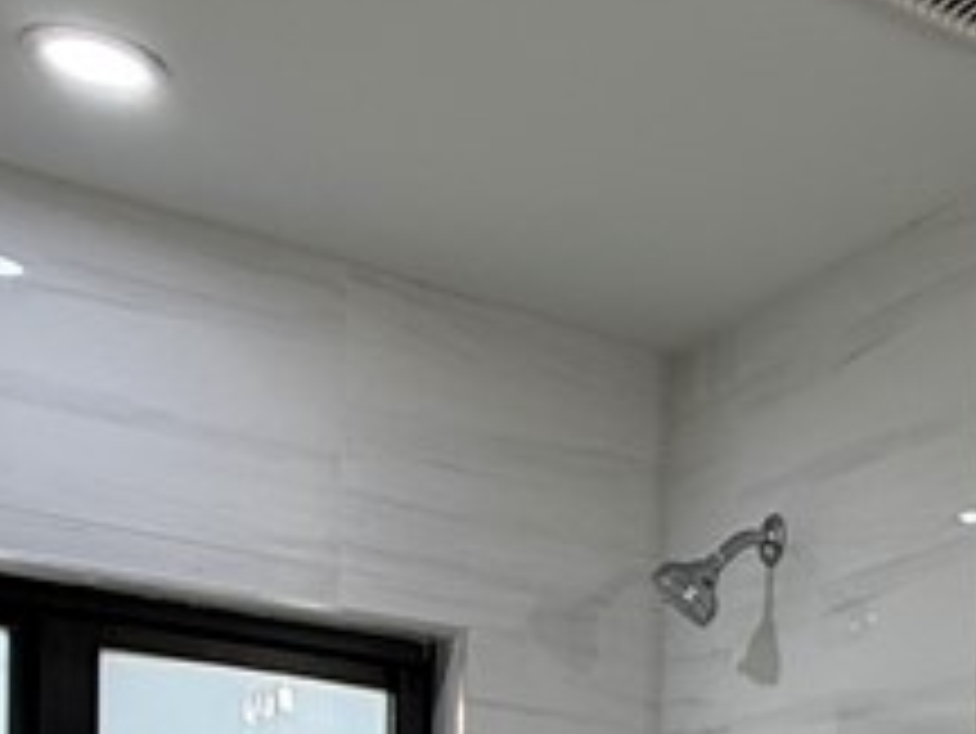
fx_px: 1862
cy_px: 1121
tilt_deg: -3.2
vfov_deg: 19.3
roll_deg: -2.9
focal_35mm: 66
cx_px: 1174
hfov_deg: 26.2
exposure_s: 1/120
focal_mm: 2.22
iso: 80
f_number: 2.2
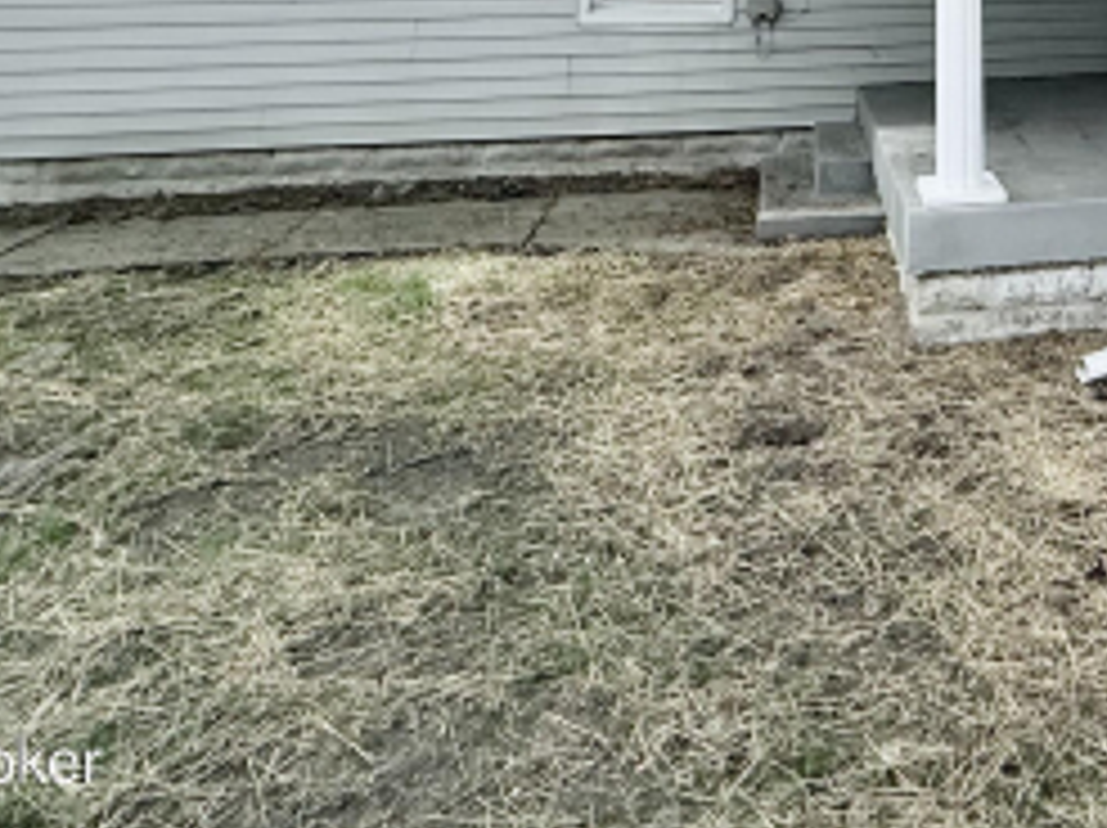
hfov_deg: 44.3
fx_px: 1214
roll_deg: +0.2
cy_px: -261
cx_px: 1010
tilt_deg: +7.1
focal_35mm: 38
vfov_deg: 29.8
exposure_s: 1/1017
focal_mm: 2.22
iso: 64
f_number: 2.2
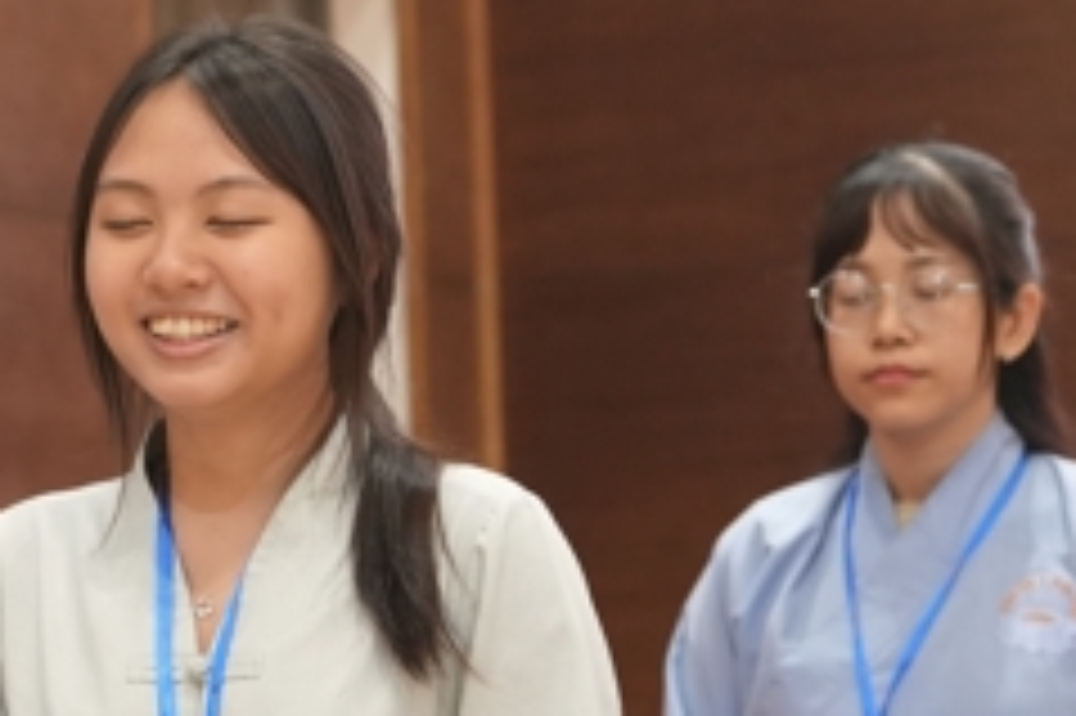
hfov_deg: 14.0
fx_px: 4390
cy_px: 234
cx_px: 493
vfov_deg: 9.3
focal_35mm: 147
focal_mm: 36
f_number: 2.5
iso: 2000
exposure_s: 1/160
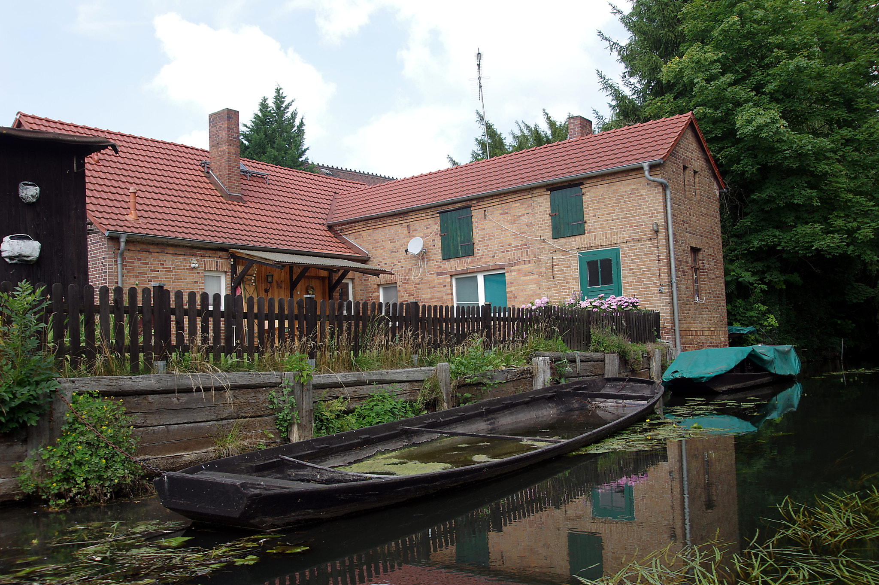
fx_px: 805
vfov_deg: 39.9
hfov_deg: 57.3
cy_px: 292
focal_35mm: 33
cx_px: 440
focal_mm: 21.88
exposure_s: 1/125
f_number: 8
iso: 100
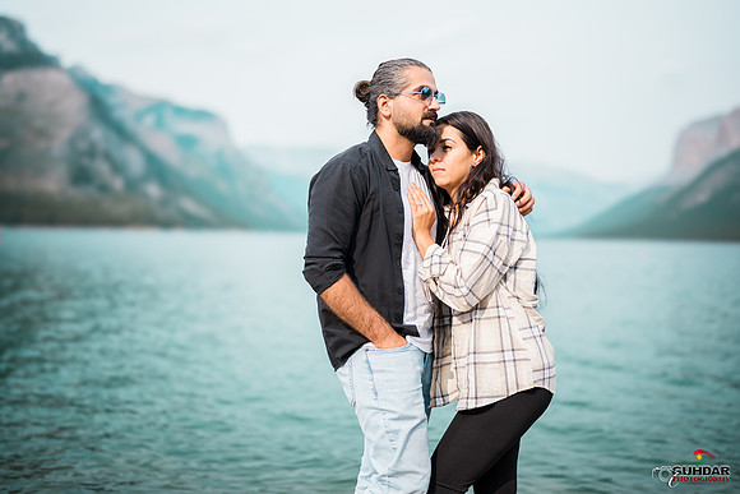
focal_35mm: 35
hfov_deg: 54.4
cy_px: 247
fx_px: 720
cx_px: 370
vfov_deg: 37.9
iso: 200
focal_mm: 35
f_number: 1.4
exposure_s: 1/8000
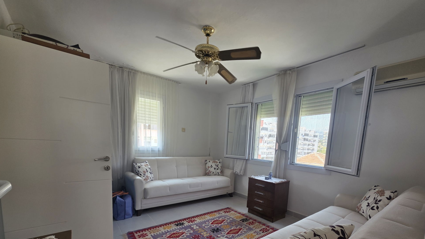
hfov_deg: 103.0
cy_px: 166
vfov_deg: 67.9
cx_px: 216
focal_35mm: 15
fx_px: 169
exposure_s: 1/100
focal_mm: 2.2
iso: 32
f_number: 1.9
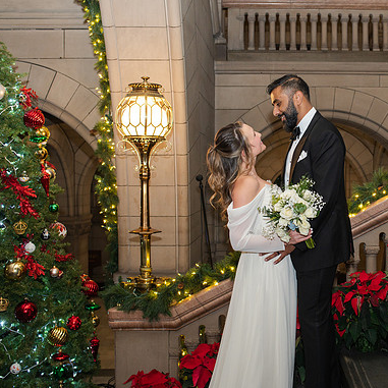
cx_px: 300
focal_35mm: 49
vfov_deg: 34.7
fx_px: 621
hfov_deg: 33.8
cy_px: 184
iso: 1000
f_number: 4
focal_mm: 35
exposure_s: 1/200
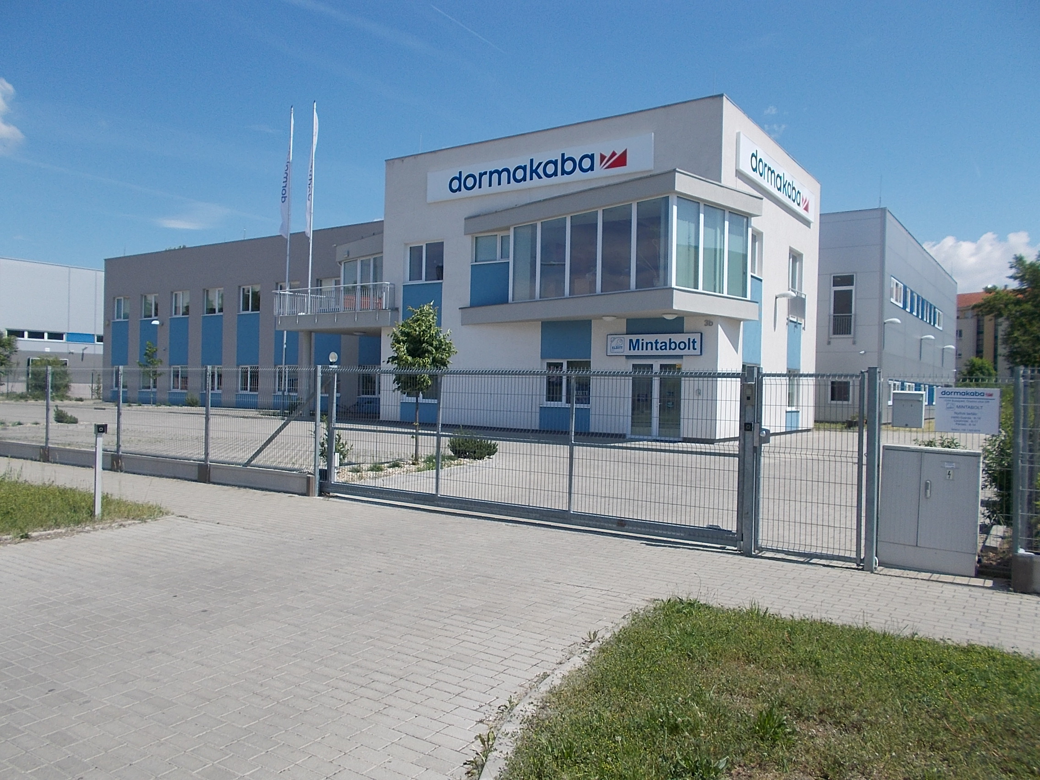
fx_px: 781
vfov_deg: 53.1
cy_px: 390
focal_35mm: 26
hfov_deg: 67.3
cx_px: 520
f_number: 8
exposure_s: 1/200
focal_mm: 4.6
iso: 80
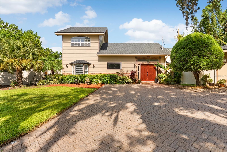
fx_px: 126
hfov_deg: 84.0
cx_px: 114
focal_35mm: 20
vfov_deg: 62.0
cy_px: 76
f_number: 8
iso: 100
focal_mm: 20
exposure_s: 1/60
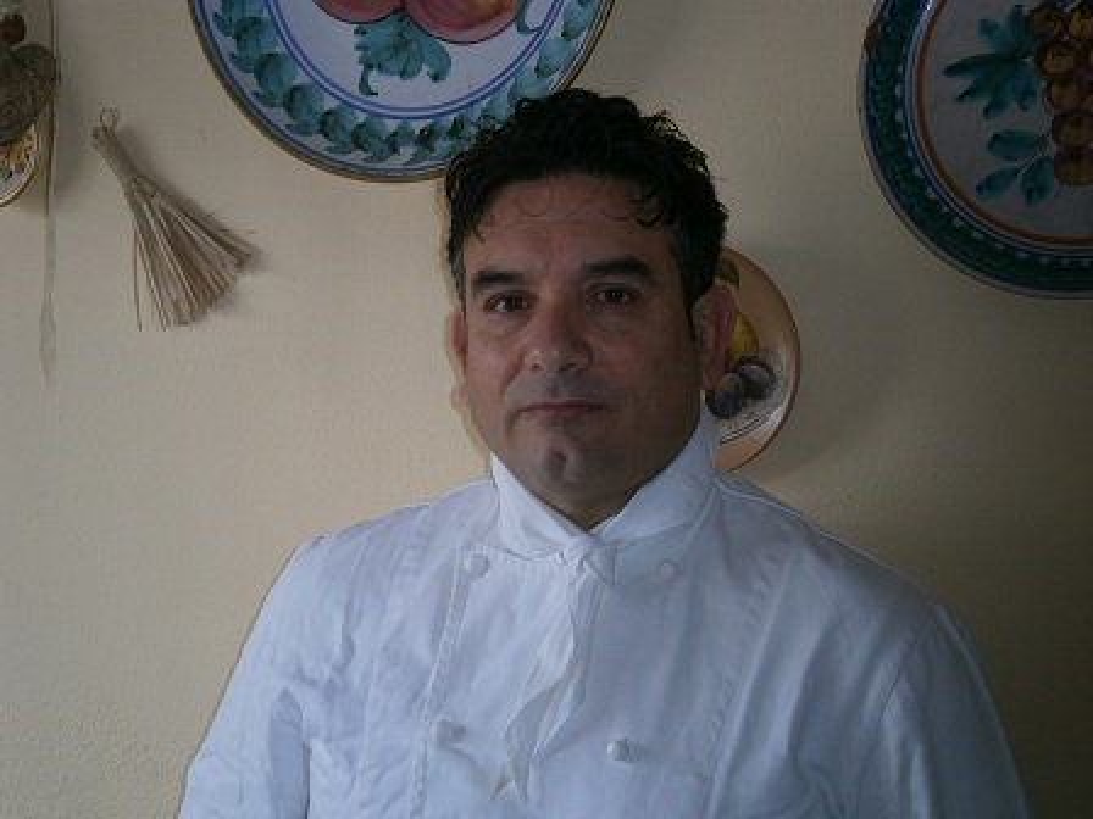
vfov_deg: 24.4
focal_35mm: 60
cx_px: 546
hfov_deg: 32.2
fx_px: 1894
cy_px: 410
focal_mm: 10.7
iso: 125
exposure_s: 1/50
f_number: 3.9
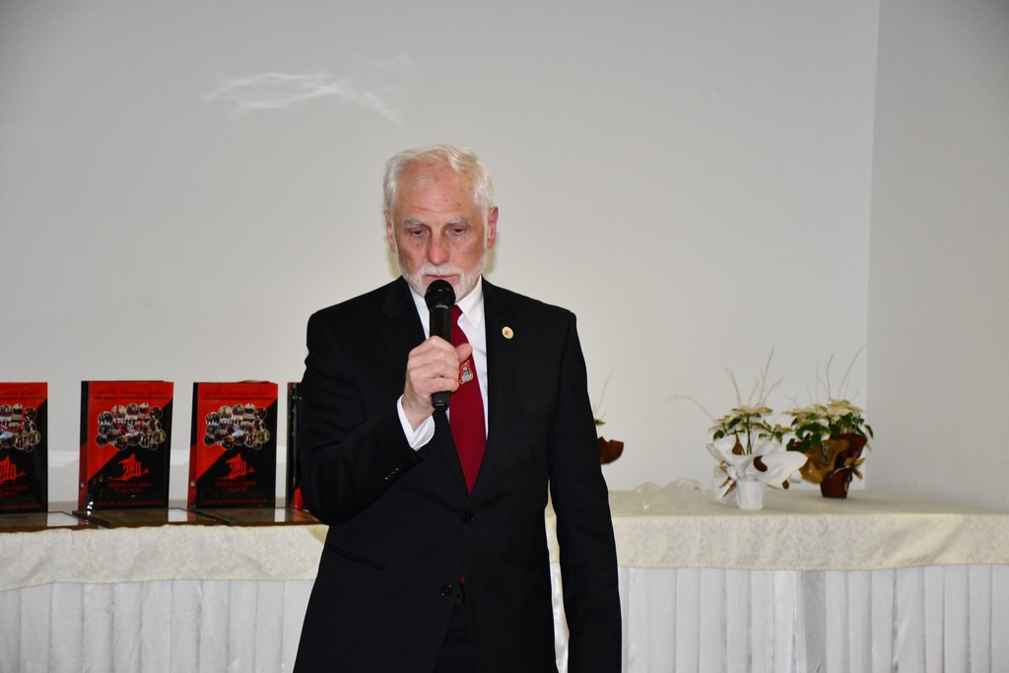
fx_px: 2775
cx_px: 504
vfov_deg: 13.8
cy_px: 336
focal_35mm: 99
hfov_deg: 20.6
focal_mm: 66
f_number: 5
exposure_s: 1/60
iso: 1600
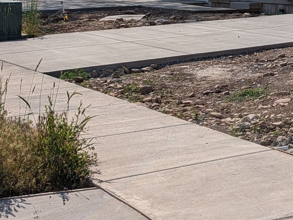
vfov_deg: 16.6
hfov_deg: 19.3
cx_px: 472
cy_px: -48
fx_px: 721
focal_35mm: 85
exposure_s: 1/2193
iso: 18
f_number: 1.68
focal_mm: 6.9
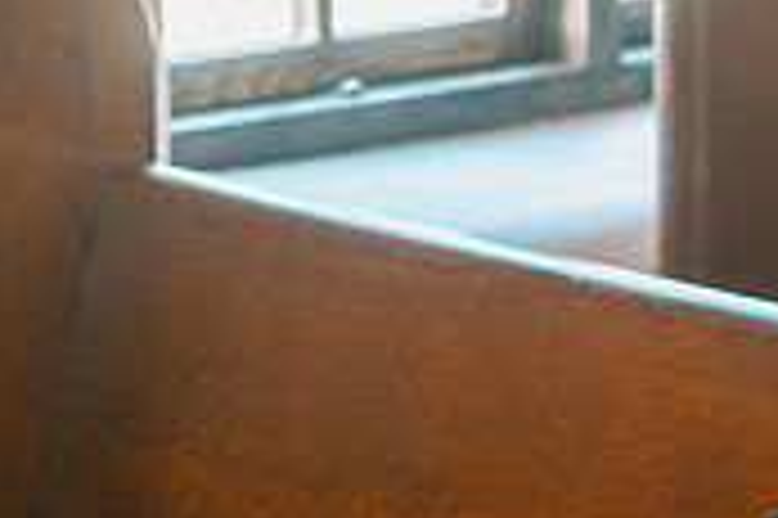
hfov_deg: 8.1
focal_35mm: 246
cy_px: 494
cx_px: 1293
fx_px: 5311
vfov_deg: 5.6
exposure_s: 1/250
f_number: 3.5
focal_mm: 70
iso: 1000
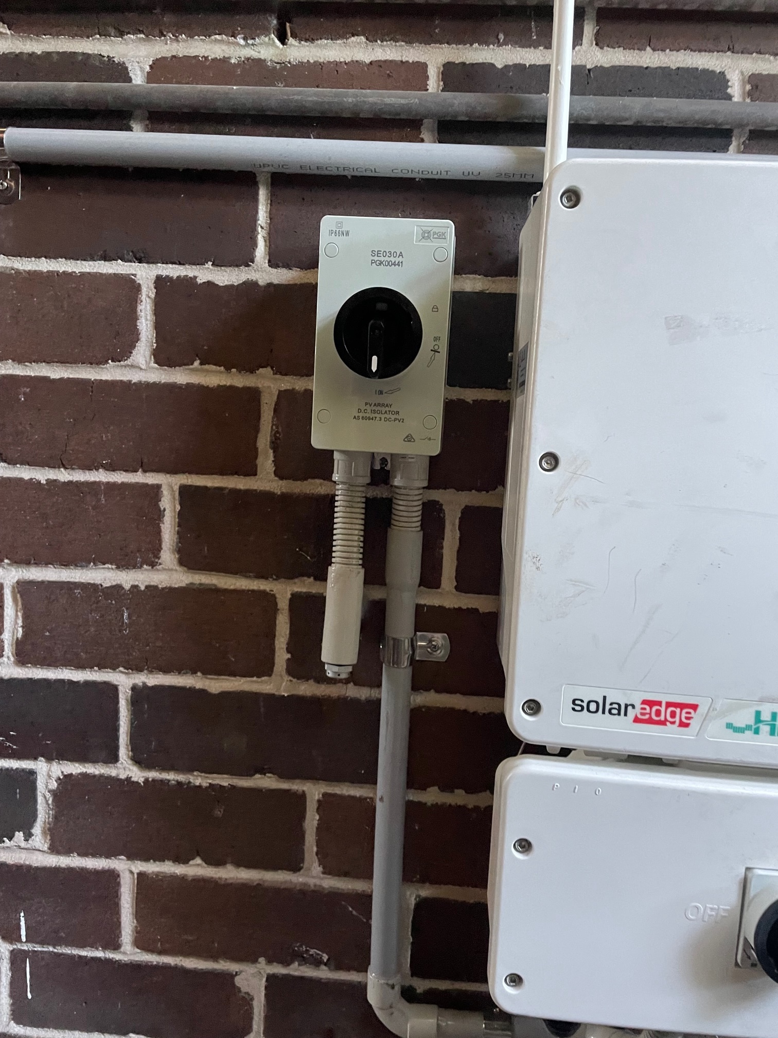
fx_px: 779
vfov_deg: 67.3
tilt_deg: -5.6
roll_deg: -4.2
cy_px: 519
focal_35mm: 26
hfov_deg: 53.1
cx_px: 389
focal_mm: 4.2
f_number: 1.6
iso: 640
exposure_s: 1/30
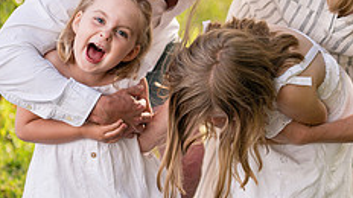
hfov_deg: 12.4
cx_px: 201
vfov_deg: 7.0
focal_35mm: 173
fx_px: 1618
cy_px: 55
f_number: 3.2
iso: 800
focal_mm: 85
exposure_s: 1/1600
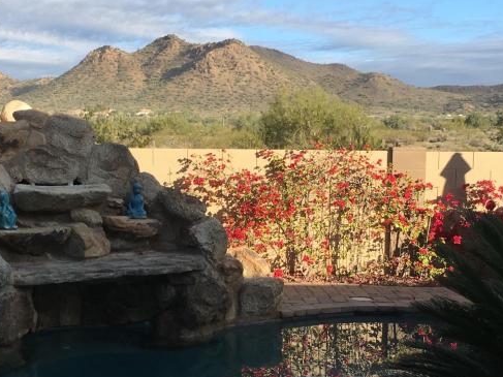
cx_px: 200
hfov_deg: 31.6
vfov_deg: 24.0
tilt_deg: -5.4
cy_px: 227
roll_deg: -0.7
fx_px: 886
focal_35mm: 61
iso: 25
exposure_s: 1/874
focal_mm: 4.15
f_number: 2.2
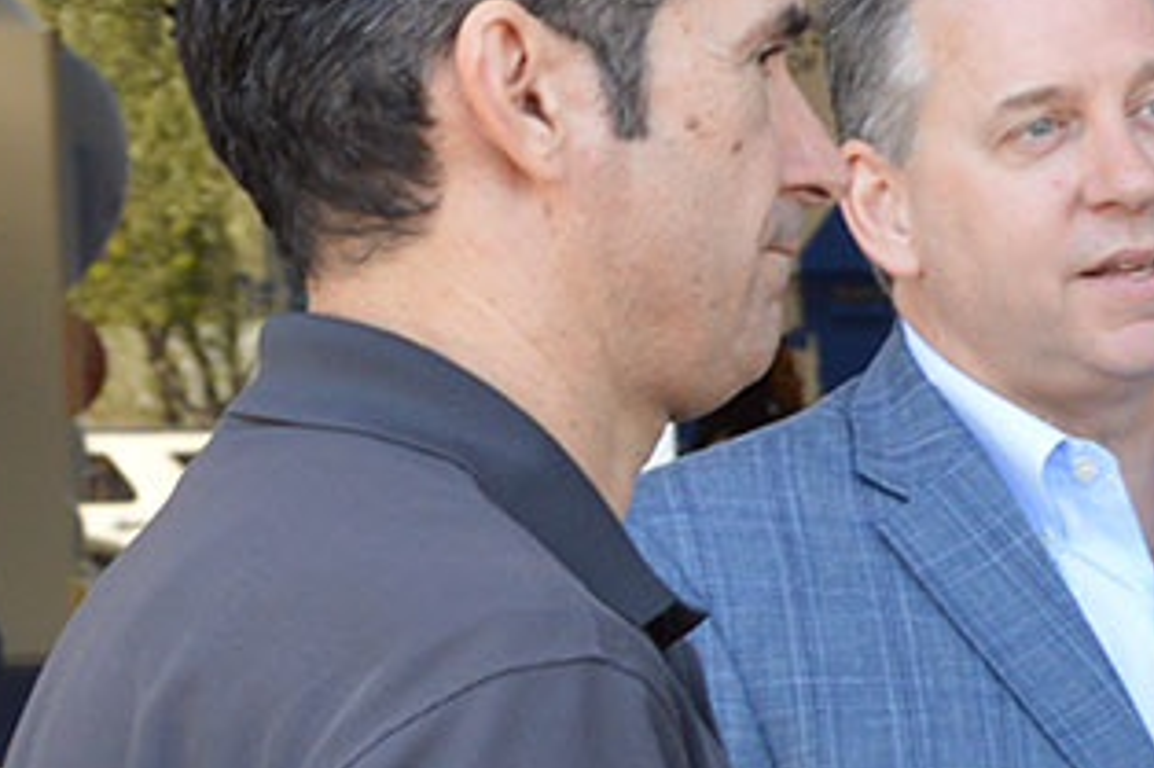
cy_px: 577
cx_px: 2183
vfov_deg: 6.9
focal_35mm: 199
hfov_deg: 9.7
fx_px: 6375
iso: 320
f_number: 5.6
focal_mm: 26
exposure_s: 1/125
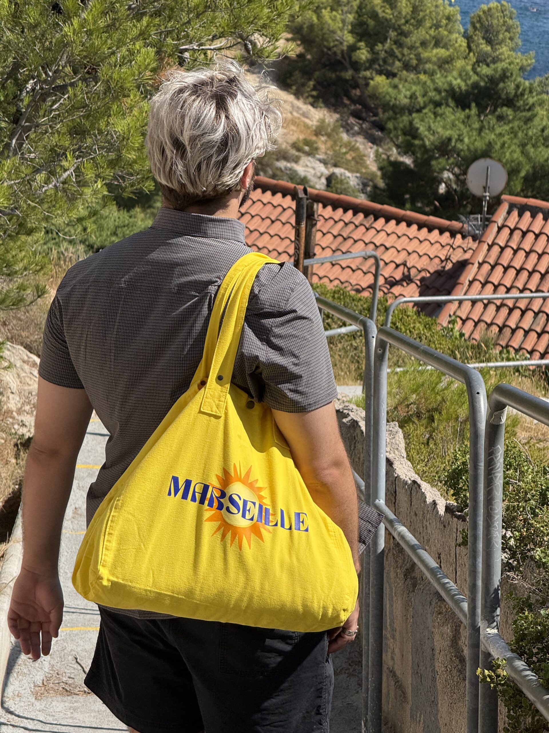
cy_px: 366
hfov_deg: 12.3
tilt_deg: -18.0
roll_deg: -1.3
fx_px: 2538
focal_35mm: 120
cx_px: 274
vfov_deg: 16.4
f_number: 2.8
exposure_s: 1/2212
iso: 50
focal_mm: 15.66
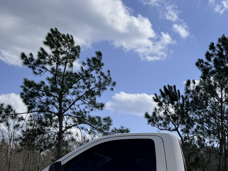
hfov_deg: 29.3
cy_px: 135
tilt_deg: +10.3
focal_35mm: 65
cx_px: 177
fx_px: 428
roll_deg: -0.4
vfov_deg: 22.3
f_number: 1.78
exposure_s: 1/11905
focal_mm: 6.76
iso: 80
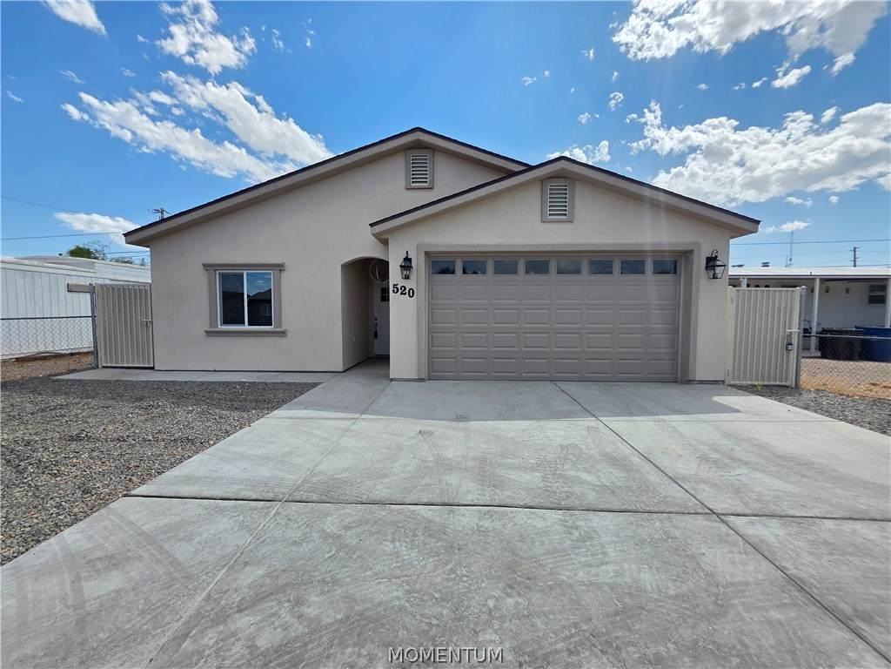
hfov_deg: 106.2
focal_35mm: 13
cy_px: 334
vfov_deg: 89.9
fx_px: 335
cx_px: 446
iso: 40
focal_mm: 2.2
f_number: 1.9
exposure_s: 1/1983
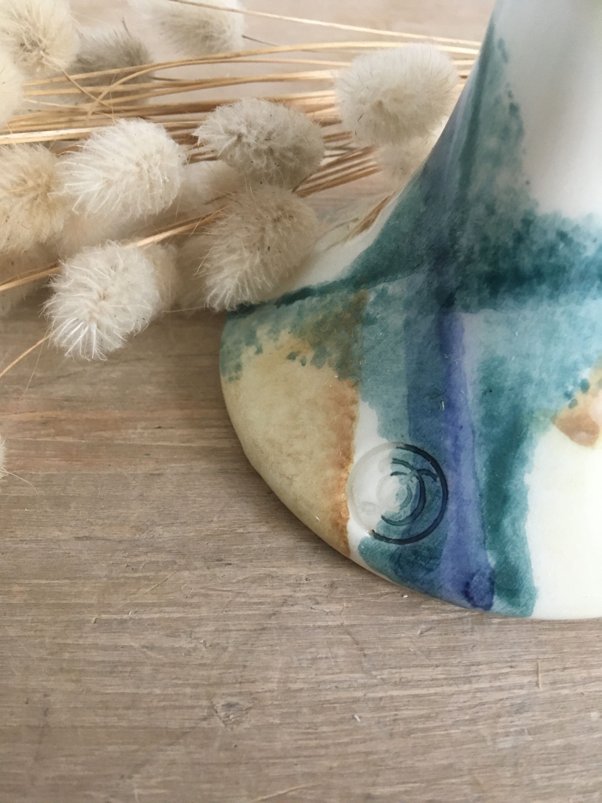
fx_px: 672
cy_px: 402
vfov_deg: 61.7
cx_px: 301
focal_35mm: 29
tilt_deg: -49.1
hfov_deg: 48.2
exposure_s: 1/20
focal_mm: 4.15
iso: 200
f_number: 2.2
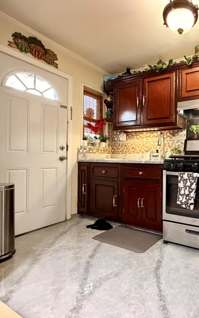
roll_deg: -0.7
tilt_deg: +3.3
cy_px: 160
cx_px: 182
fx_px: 174
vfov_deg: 85.1
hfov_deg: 52.0
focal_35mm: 20
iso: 640
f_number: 2.2
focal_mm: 2.22
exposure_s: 1/60
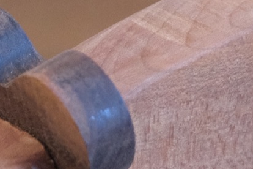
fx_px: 4076
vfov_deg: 2.4
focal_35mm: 580
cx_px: 113
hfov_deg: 3.6
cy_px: 324
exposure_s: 1/70
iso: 6400
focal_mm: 80
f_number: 4
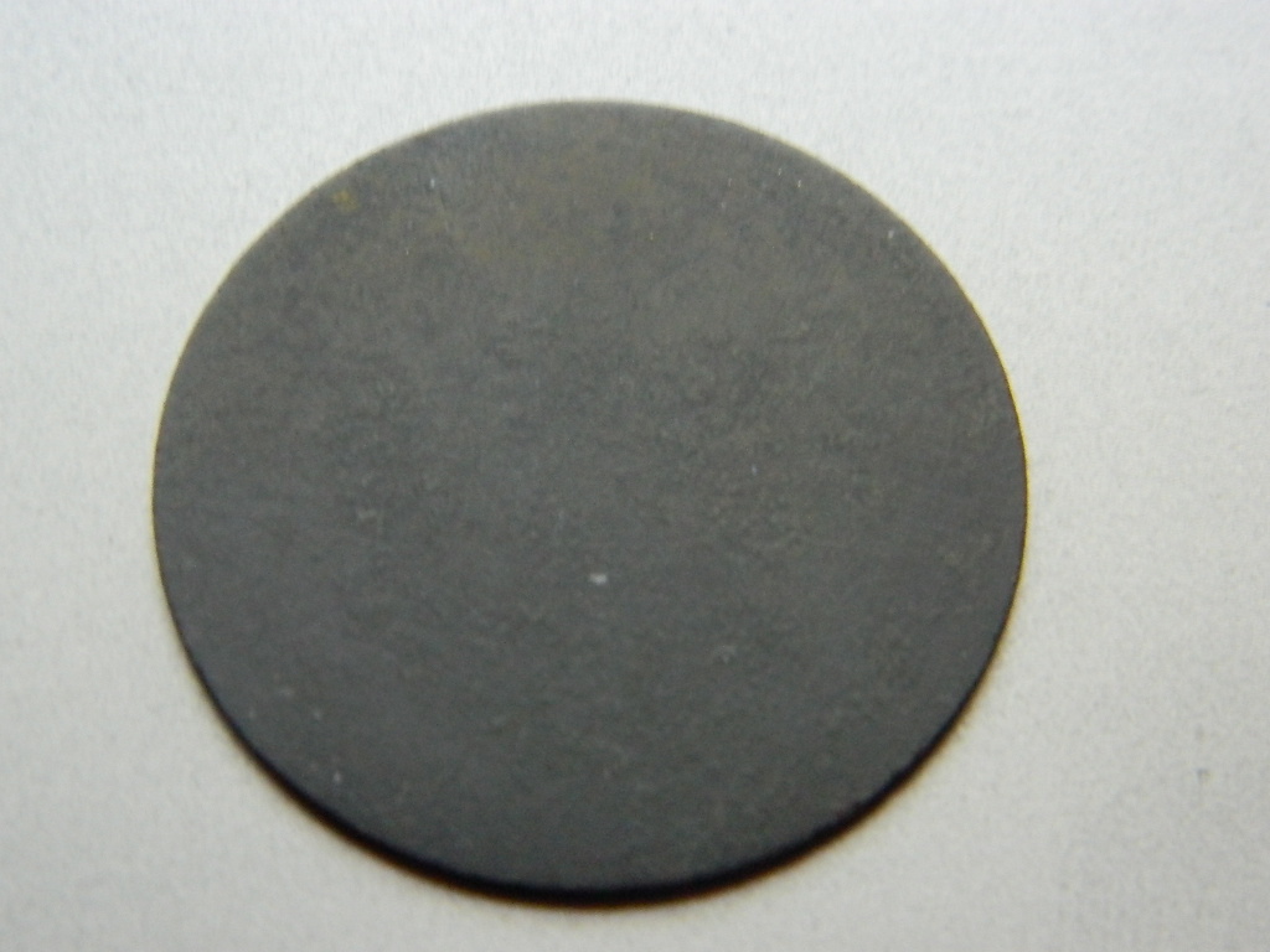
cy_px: 476
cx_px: 635
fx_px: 4733
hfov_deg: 15.3
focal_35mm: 129
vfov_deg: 11.5
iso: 640
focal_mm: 23.2
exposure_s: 1/8
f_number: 4.7
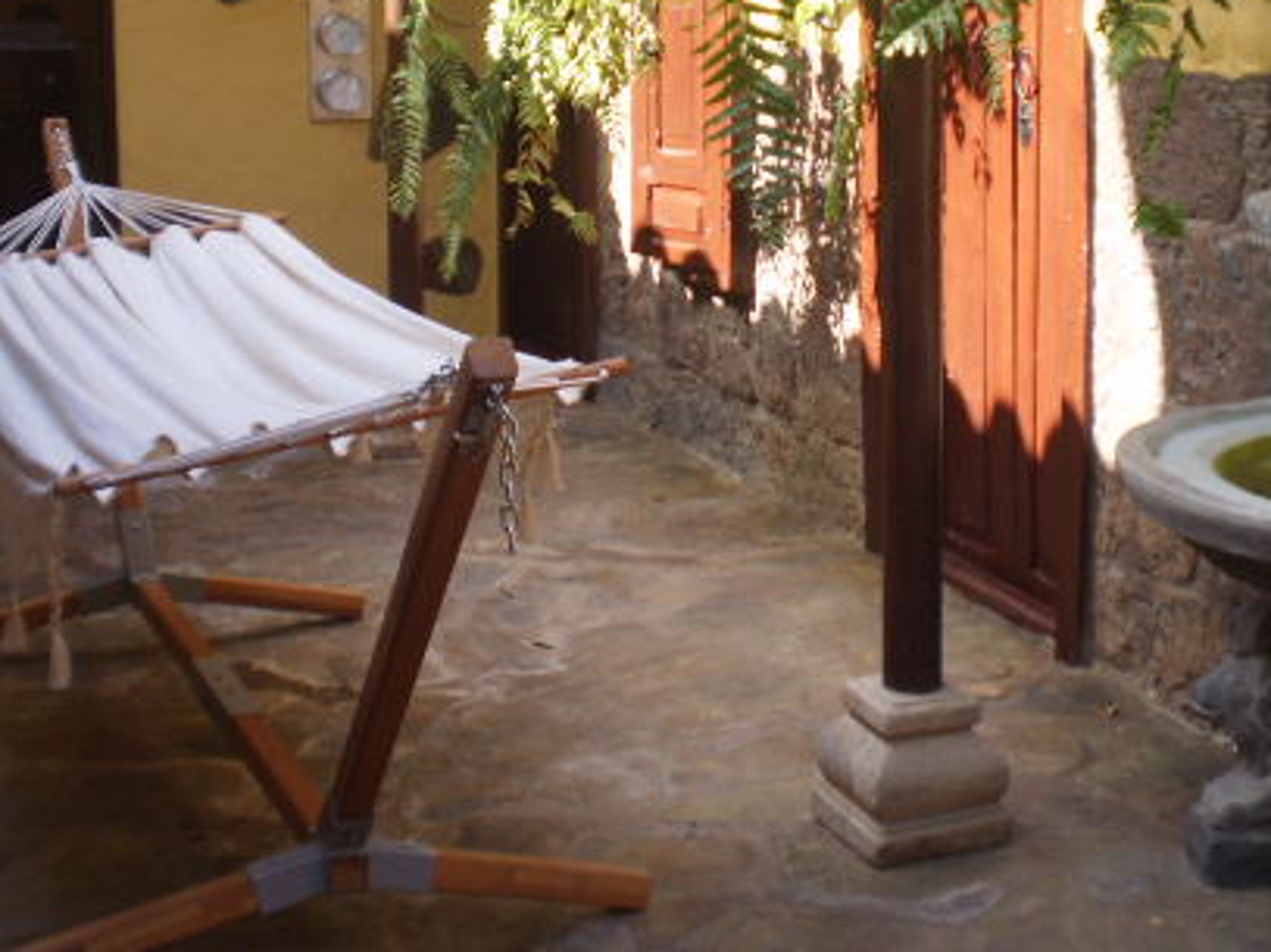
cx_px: 696
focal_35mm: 66
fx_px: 2423
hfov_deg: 29.4
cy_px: 228
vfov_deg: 22.0
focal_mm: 7.4
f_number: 3.5
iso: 64
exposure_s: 1/80
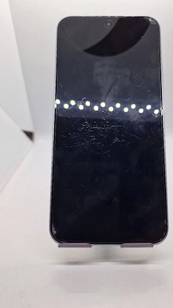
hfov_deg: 44.1
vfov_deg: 71.9
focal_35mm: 26
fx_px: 212
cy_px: 150
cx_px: 107
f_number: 1.8
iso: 50
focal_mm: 6.4
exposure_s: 1/182
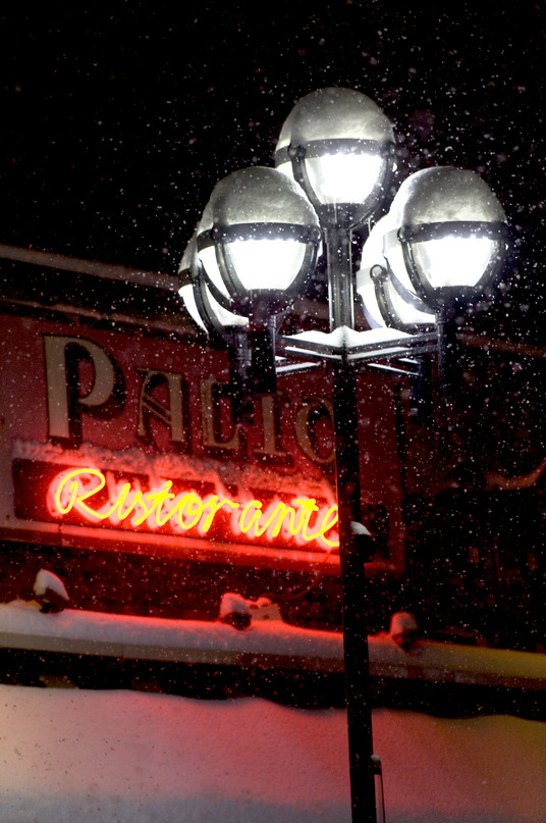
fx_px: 4105
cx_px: 273
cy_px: 412
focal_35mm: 180
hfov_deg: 7.6
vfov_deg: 11.4
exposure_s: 1/400
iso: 1600
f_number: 4.5
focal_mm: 180
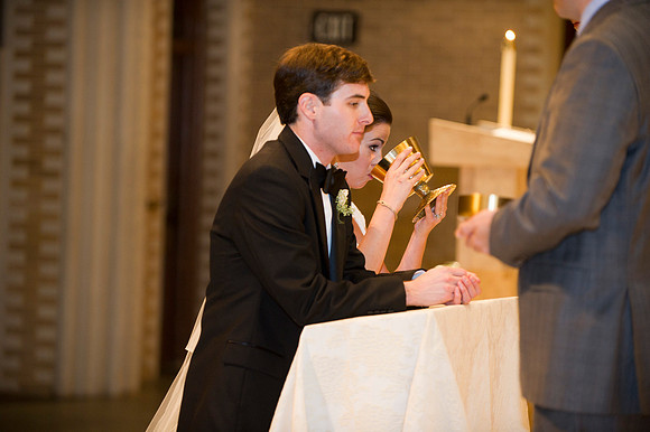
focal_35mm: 150
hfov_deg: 13.7
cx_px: 325
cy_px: 216
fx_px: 2707
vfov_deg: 9.1
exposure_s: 1/80
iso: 1600
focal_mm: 150
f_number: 2.8
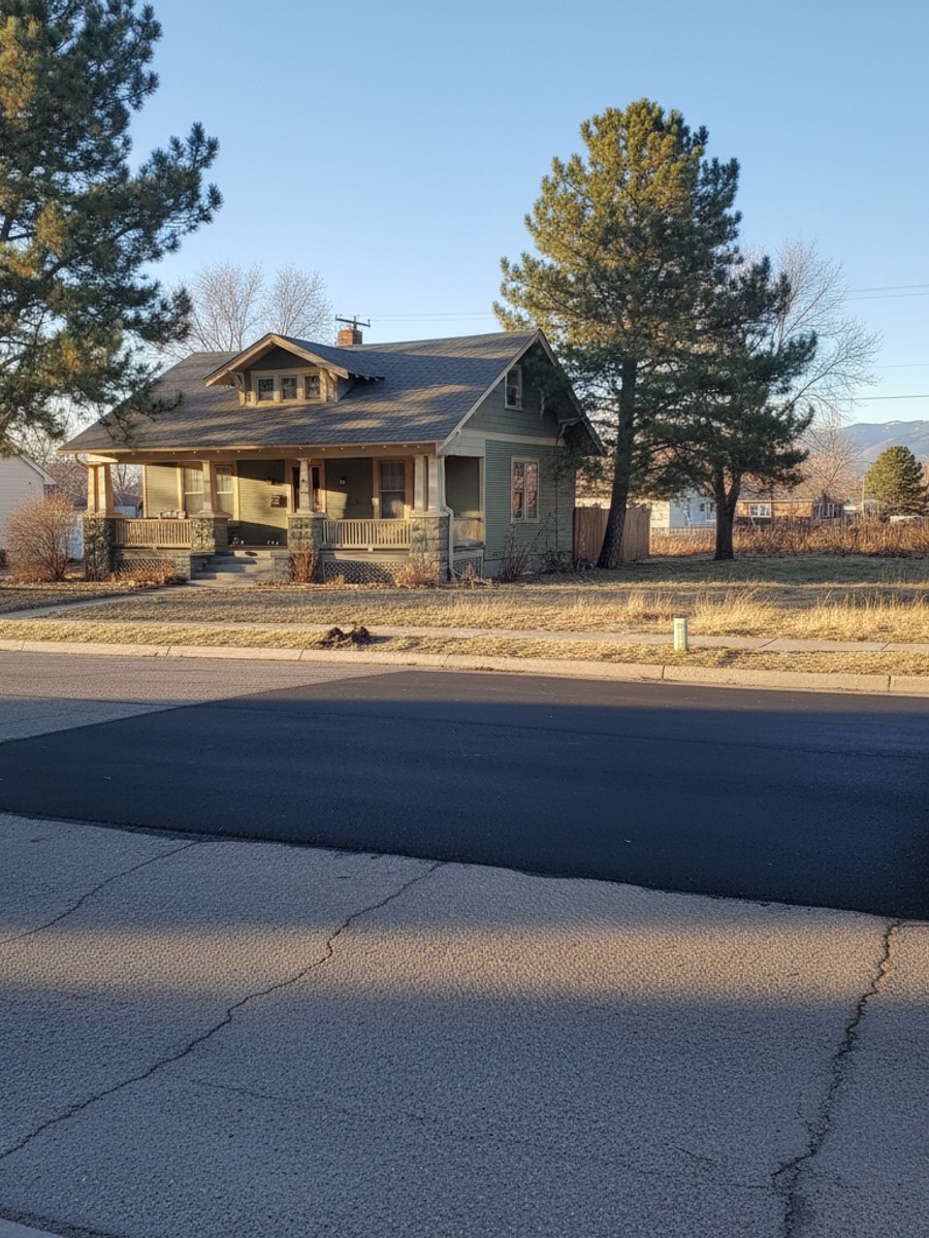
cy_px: 619
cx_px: 464
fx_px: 930
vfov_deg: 67.3
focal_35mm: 26
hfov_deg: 53.1
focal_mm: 5.7
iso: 1328
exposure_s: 1/983
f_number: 1.6
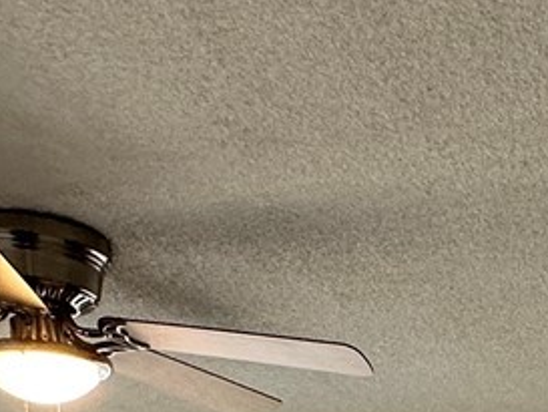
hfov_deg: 21.7
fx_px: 1299
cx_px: 699
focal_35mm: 82
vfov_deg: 14.7
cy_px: 834
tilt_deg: -3.3
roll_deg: +0.7
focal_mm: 2.22
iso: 200
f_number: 2.2
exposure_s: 1/120
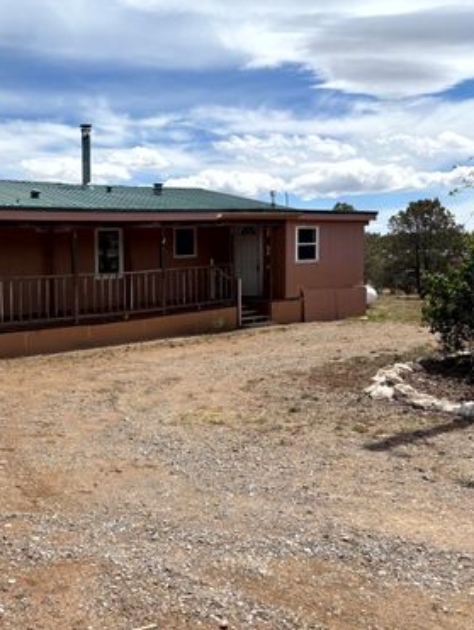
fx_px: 638
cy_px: 315
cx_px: 54
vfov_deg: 52.6
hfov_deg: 38.2
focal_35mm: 35
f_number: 1.6
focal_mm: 5.96
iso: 50
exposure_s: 1/5348
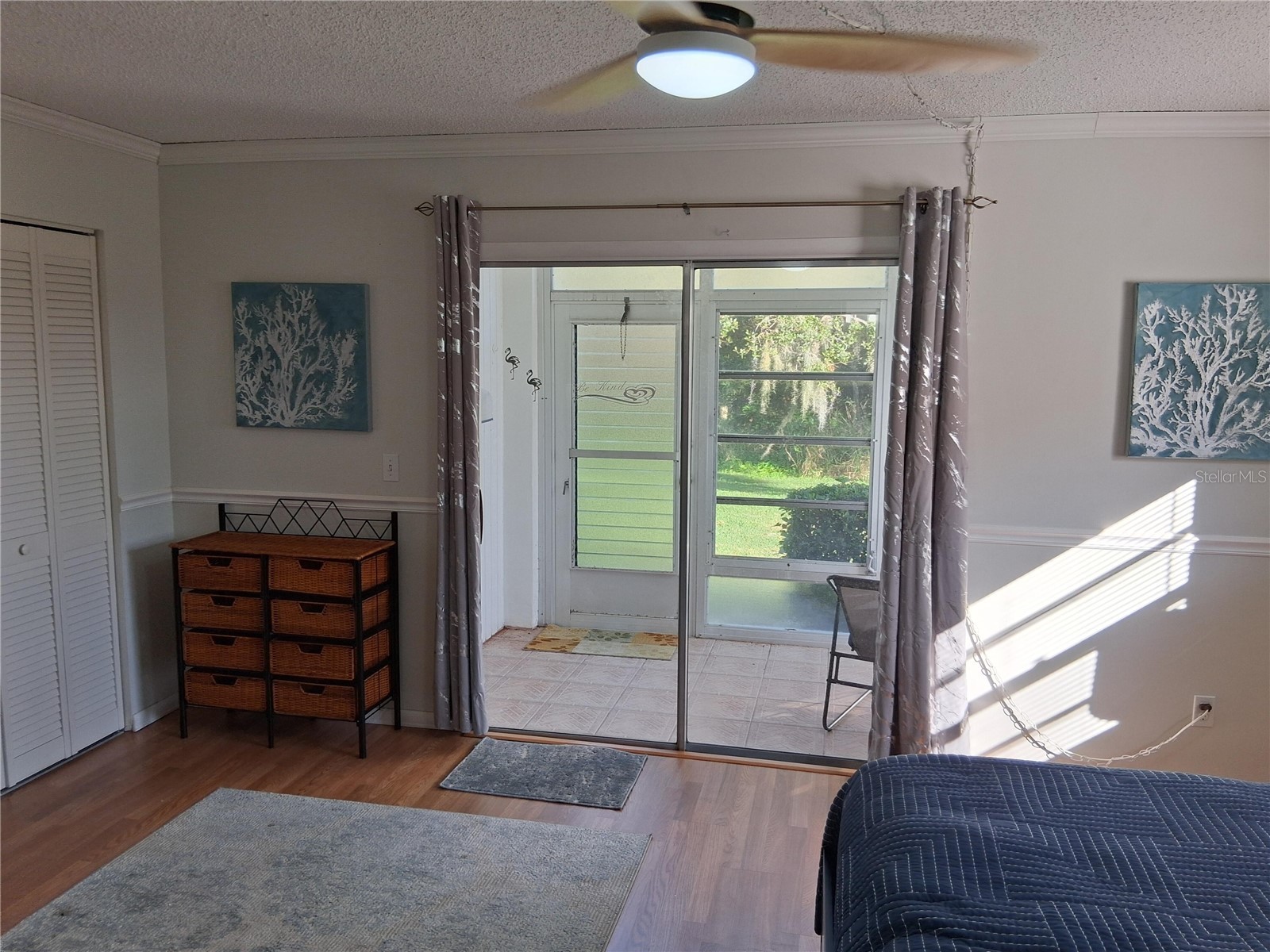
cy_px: 476
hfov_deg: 67.3
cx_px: 635
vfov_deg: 53.1
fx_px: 954
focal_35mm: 26
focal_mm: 3.98
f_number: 1.8
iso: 40
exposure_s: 1/100
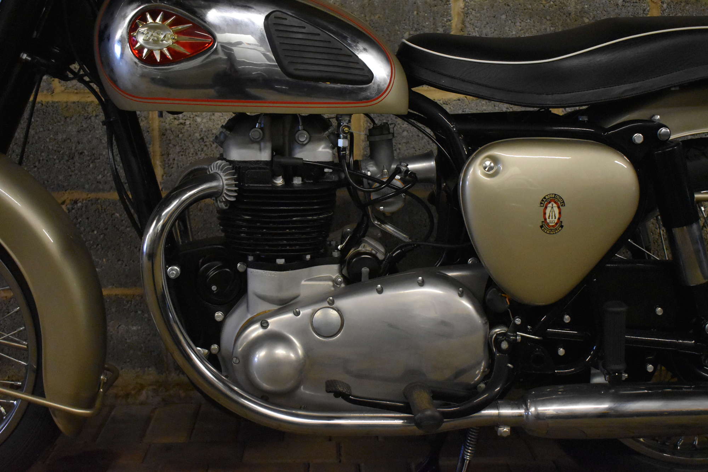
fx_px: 855
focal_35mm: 44
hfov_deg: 45.0
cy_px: 236
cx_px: 354
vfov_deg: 30.8
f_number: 4.2
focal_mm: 29
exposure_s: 1/125
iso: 5600
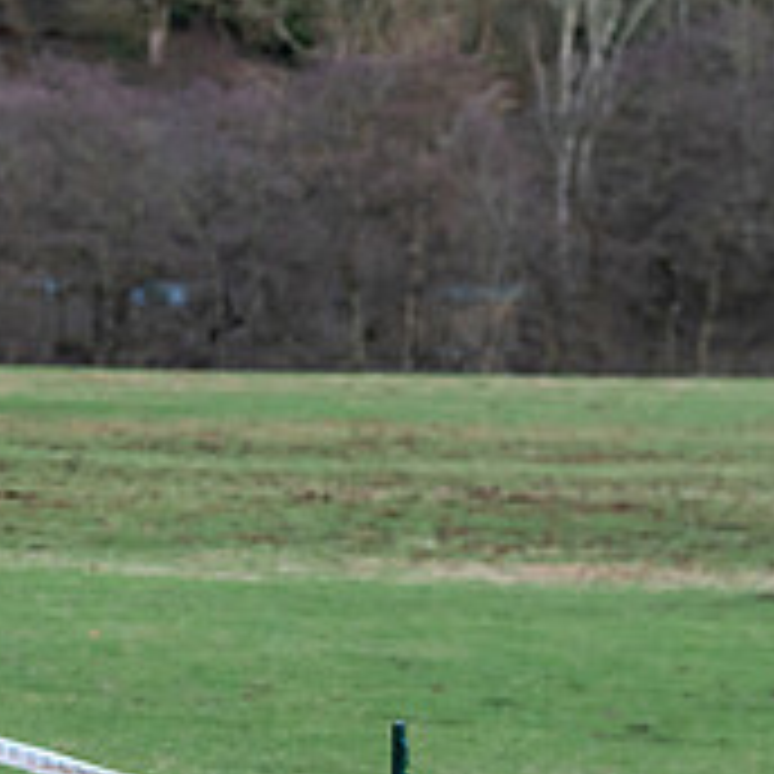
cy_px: 493
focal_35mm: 203
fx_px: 5135
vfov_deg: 8.6
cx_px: -279
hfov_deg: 8.5
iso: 2000
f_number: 4
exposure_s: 1/1000
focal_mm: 70
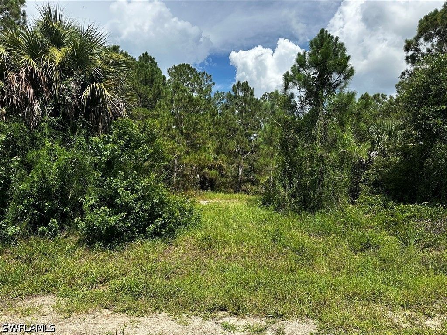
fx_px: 310
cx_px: 224
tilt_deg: +1.5
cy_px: 168
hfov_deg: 71.6
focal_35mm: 24
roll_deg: -1.8
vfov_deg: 56.8
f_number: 1.78
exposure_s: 1/3597
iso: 80
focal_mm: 6.86
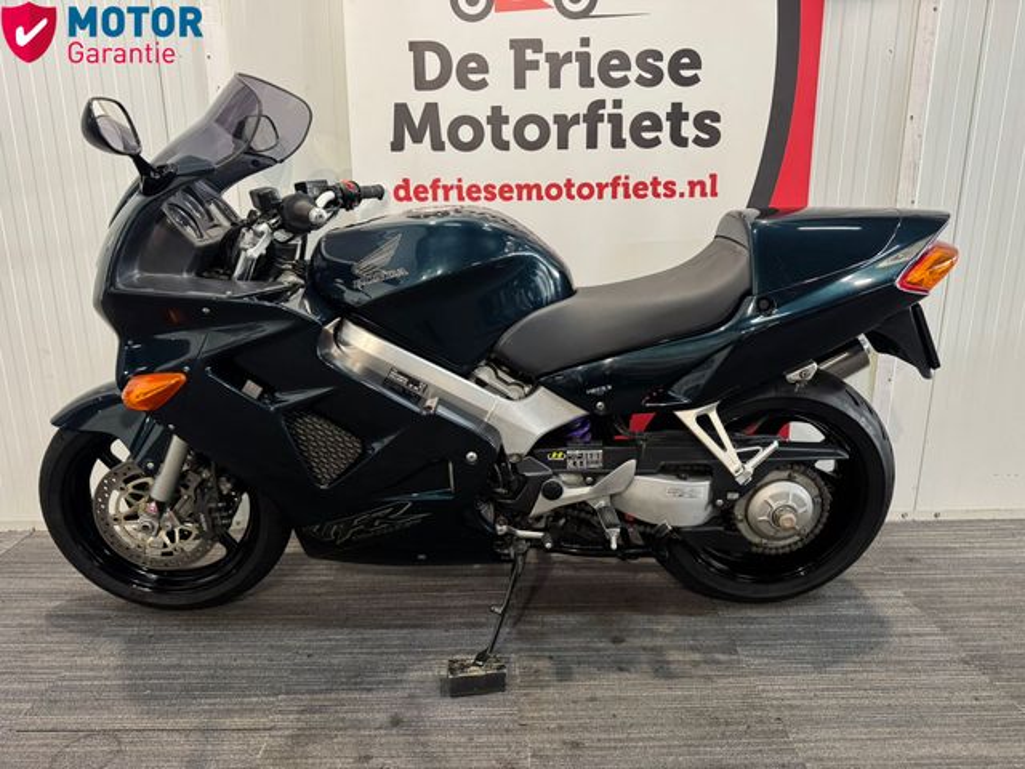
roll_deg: +0.9
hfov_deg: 71.6
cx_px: 512
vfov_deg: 56.8
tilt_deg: -14.8
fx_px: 711
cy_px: 384
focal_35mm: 24
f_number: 1.78
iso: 400
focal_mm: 6.76
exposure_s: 1/50
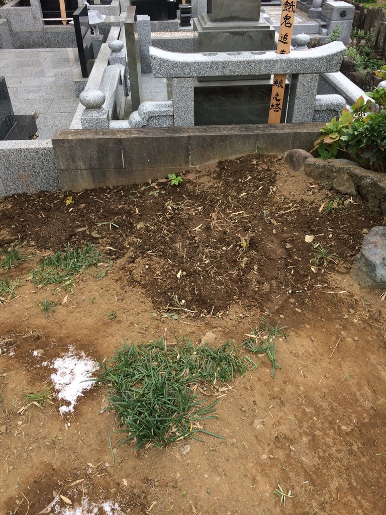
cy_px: 258
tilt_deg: -41.0
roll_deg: +3.3
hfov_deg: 48.2
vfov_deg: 61.7
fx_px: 431
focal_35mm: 29
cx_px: 193
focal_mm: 4.15
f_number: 2.2
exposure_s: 1/526
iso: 32
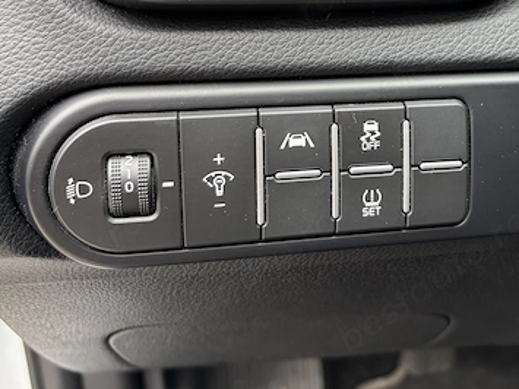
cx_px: 355
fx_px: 659
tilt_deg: -22.6
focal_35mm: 44
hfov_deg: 42.3
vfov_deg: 32.0
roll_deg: -1.3
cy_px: 76
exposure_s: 1/126
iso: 100
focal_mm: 5.96
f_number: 1.6
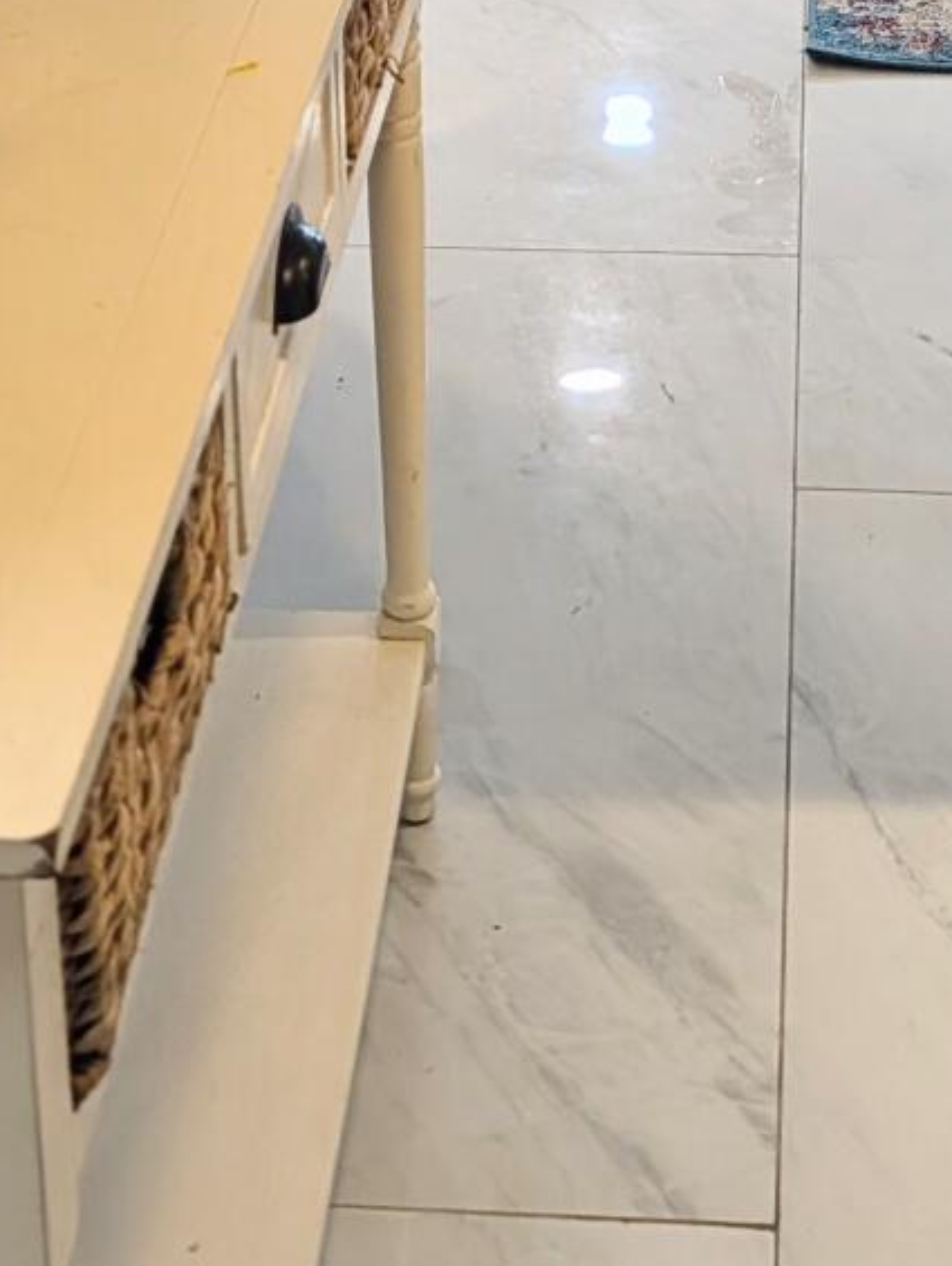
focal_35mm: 85
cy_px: -426
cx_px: 550
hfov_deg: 17.4
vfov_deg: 20.7
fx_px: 3111
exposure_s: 1/167
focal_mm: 6.9
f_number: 1.68
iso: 19
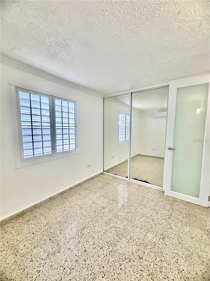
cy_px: 140
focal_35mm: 14
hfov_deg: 85.7
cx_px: 105
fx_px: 113
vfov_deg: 102.1
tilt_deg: -6.7
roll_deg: +0.0
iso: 500
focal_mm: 2.22
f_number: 2.2
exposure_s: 1/60
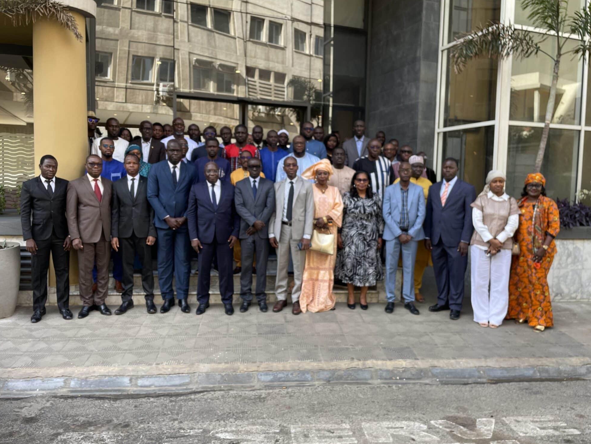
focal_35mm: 27
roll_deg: -1.4
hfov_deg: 65.3
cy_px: 218
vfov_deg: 51.4
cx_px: 300
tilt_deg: -2.8
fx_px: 461
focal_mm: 4.2
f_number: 1.6
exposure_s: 1/215
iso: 32
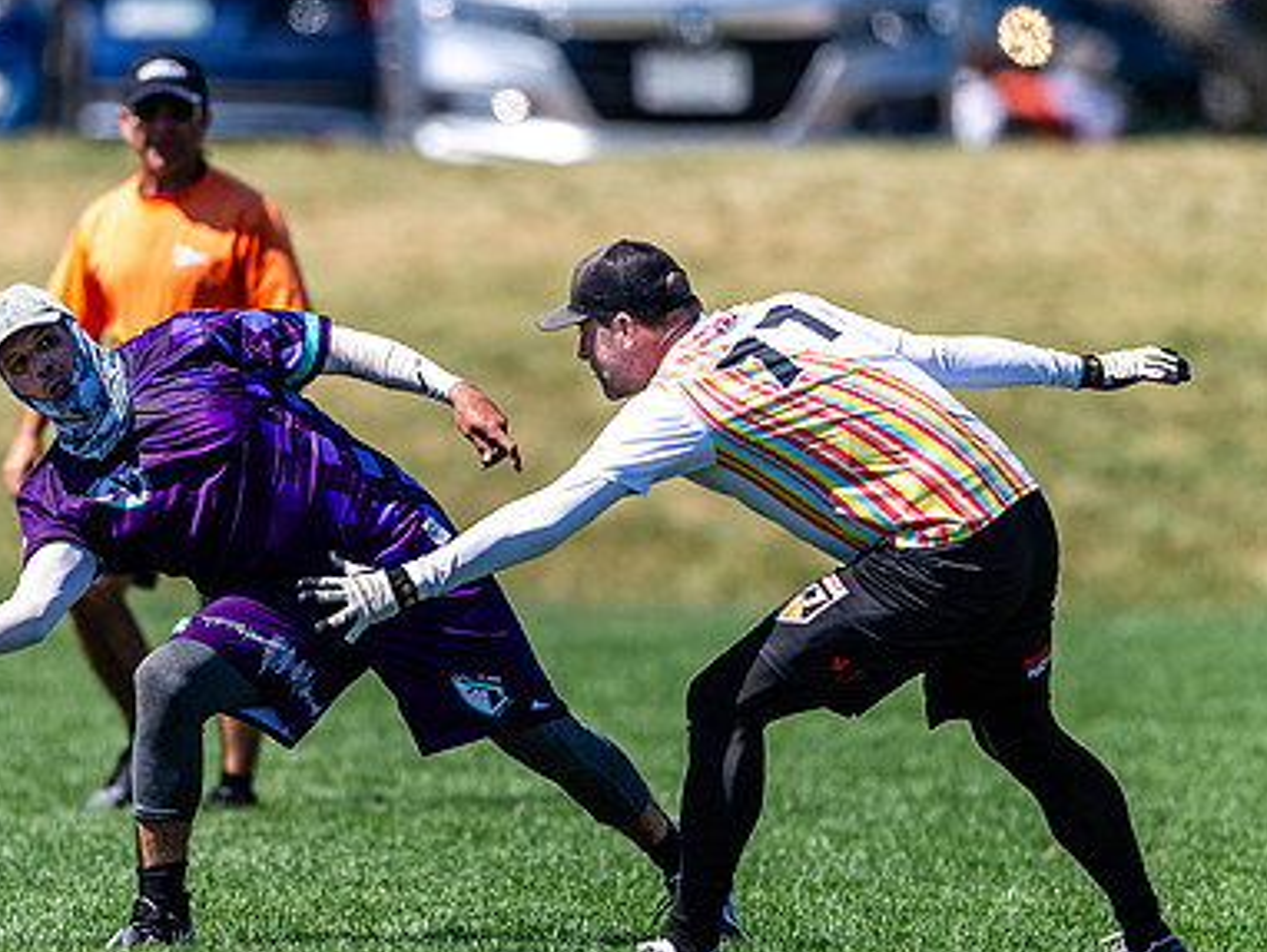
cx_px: 389
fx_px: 36625
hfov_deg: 2.0
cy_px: 472
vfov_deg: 1.5
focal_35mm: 1000
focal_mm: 400
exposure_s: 1/2500
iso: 100
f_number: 2.8
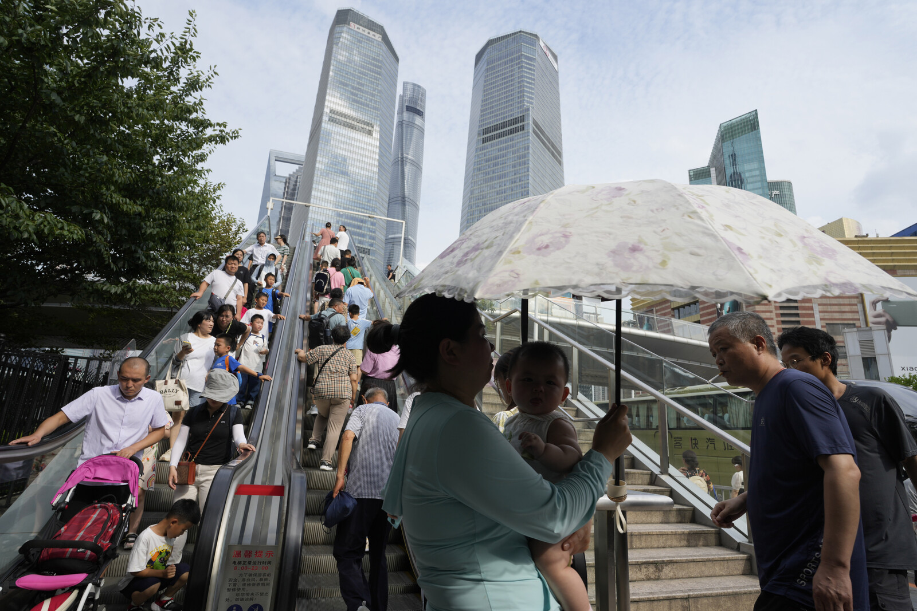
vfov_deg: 61.9
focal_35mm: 20
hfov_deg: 84.0
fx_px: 509
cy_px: 306
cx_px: 458
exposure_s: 1/400
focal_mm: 20
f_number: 8
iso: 200
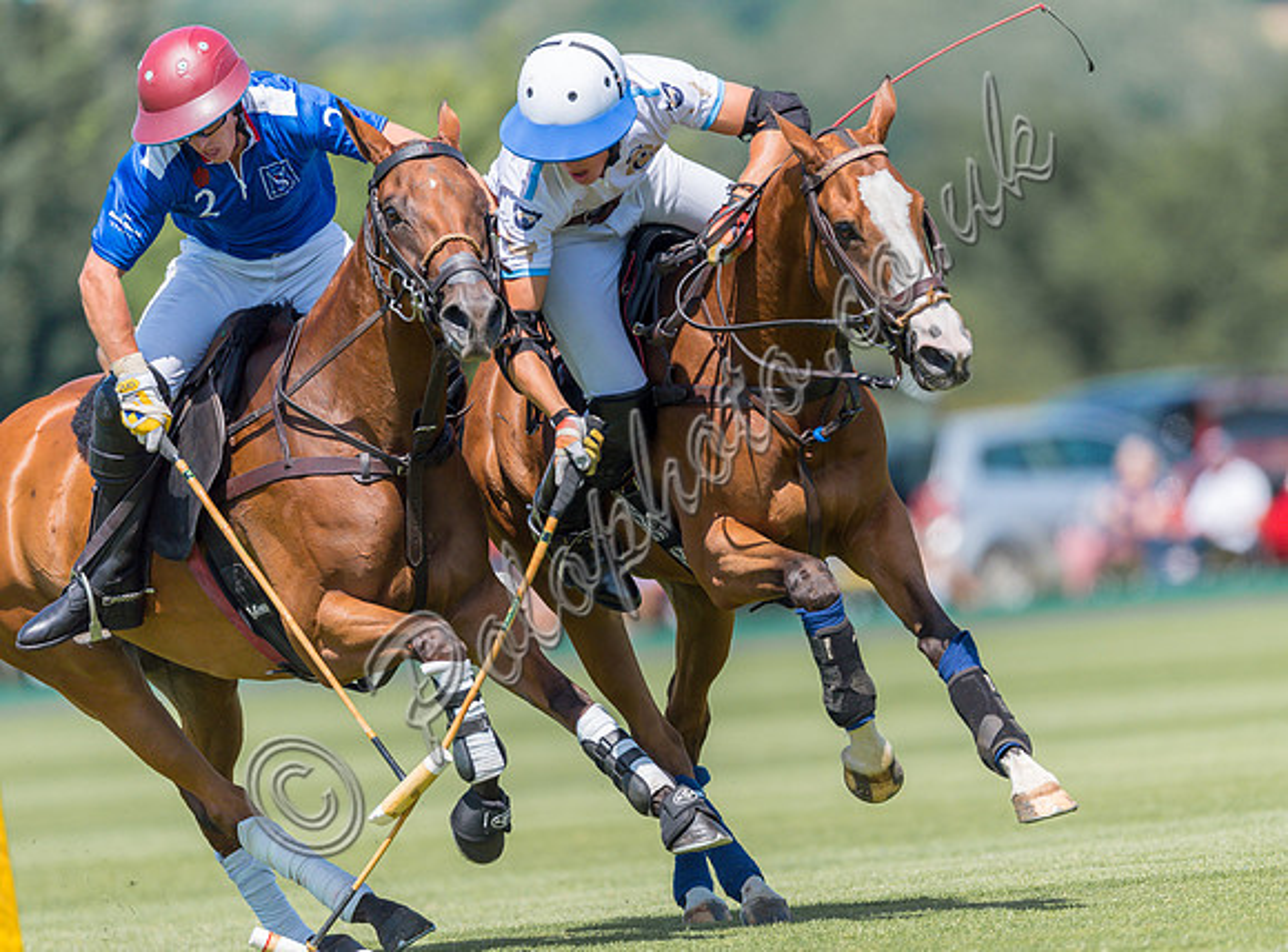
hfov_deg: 3.6
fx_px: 20214
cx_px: 723
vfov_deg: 2.7
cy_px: 473
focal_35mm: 546
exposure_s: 1/4000
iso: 320
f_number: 4
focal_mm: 500
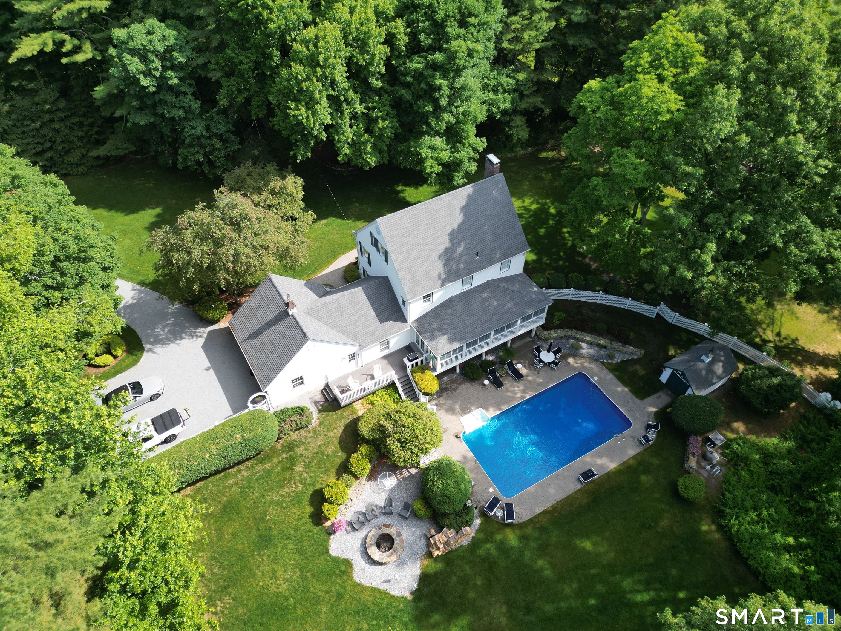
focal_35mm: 24
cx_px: 420
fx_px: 583
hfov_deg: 71.6
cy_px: 316
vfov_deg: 56.8
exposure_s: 1/1250
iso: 100
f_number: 1.7
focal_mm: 6.72
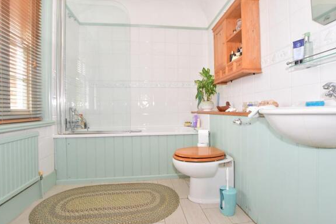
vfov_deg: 70.4
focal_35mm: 17
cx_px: 164
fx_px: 159
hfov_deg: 93.3
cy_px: 108
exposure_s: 1/60
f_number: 5
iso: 500
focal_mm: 10
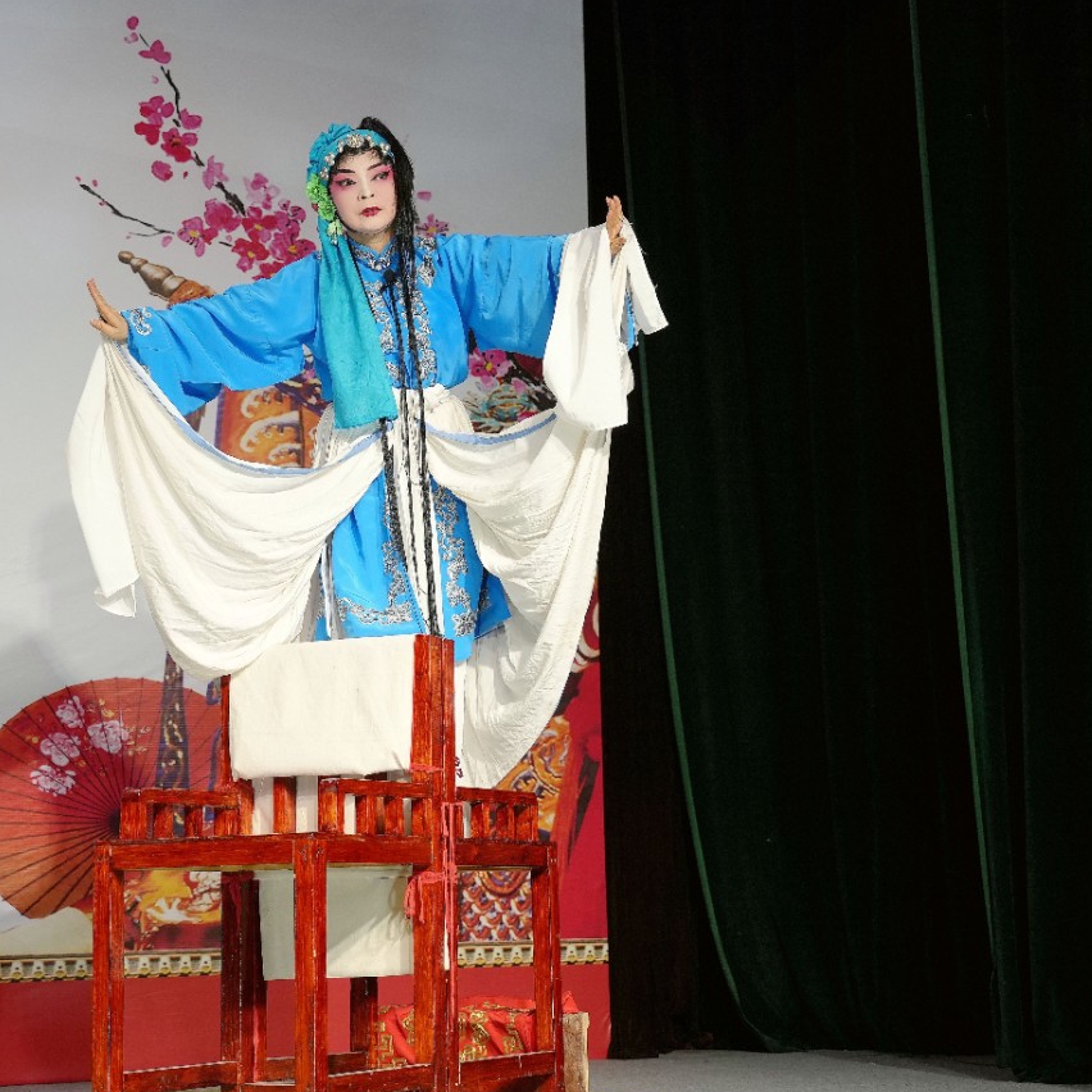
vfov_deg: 25.7
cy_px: 574
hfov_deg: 25.6
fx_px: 2391
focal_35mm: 67
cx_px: 354
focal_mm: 48
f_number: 4
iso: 800
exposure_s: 1/160
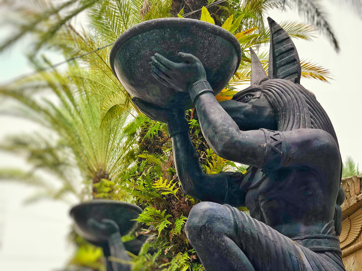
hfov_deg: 36.8
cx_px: 181
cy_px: 136
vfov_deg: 28.0
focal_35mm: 52
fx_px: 544
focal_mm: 6
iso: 16
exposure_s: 1/90
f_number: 2.4
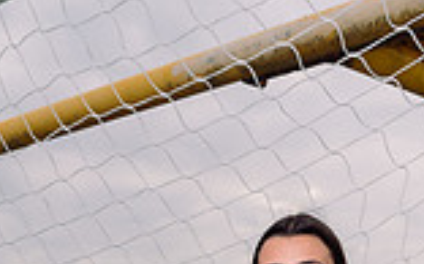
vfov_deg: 11.1
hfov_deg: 20.2
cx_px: 215
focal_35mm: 103
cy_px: 588
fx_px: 1188
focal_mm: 35
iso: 160
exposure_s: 1/250
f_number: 7.1
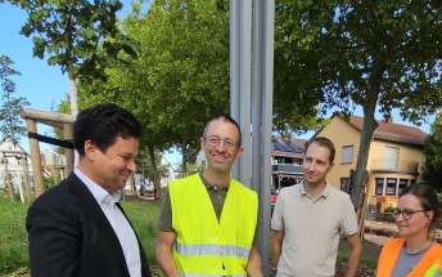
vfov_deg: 33.9
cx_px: 296
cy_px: 331
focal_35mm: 30
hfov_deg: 61.3
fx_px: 361
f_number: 2.2
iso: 50
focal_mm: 2.2
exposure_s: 1/809
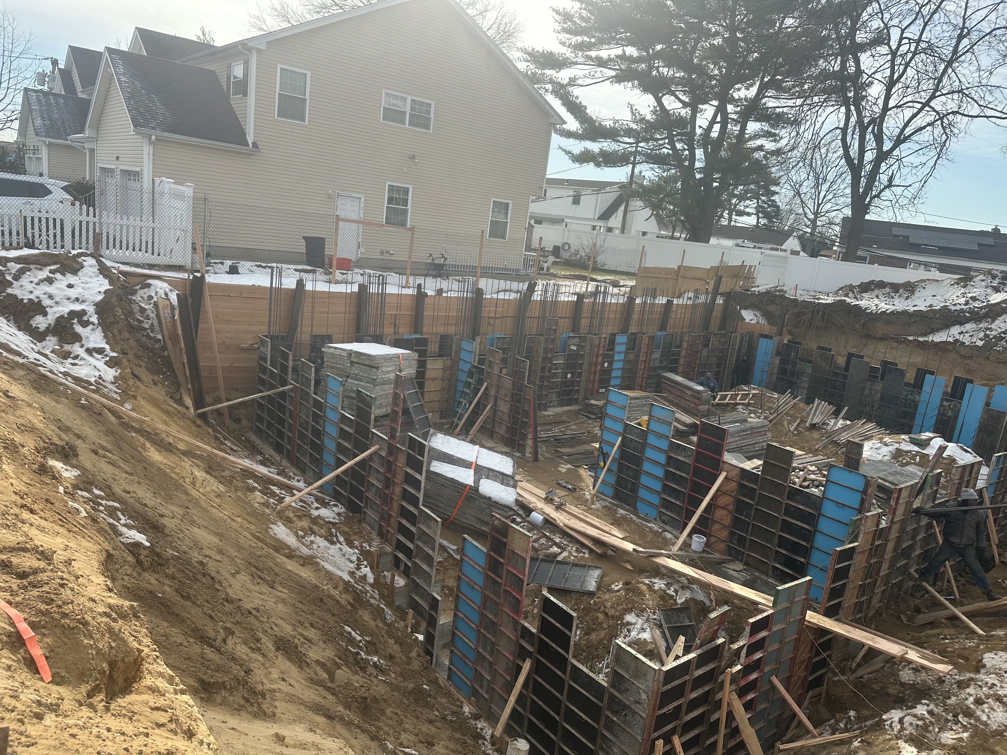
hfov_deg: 71.6
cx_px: 504
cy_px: 378
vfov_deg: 56.8
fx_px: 698
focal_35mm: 24
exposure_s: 1/3472
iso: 80
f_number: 1.78
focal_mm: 6.86
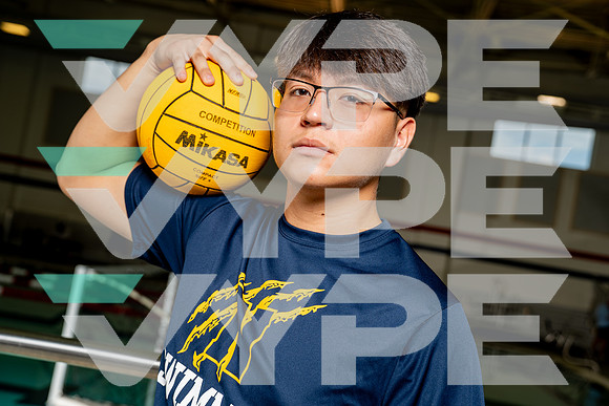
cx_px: 304
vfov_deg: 28.3
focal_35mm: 48
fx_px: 807
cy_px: 203
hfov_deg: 41.4
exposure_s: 1/250
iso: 100
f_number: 4.5
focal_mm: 47
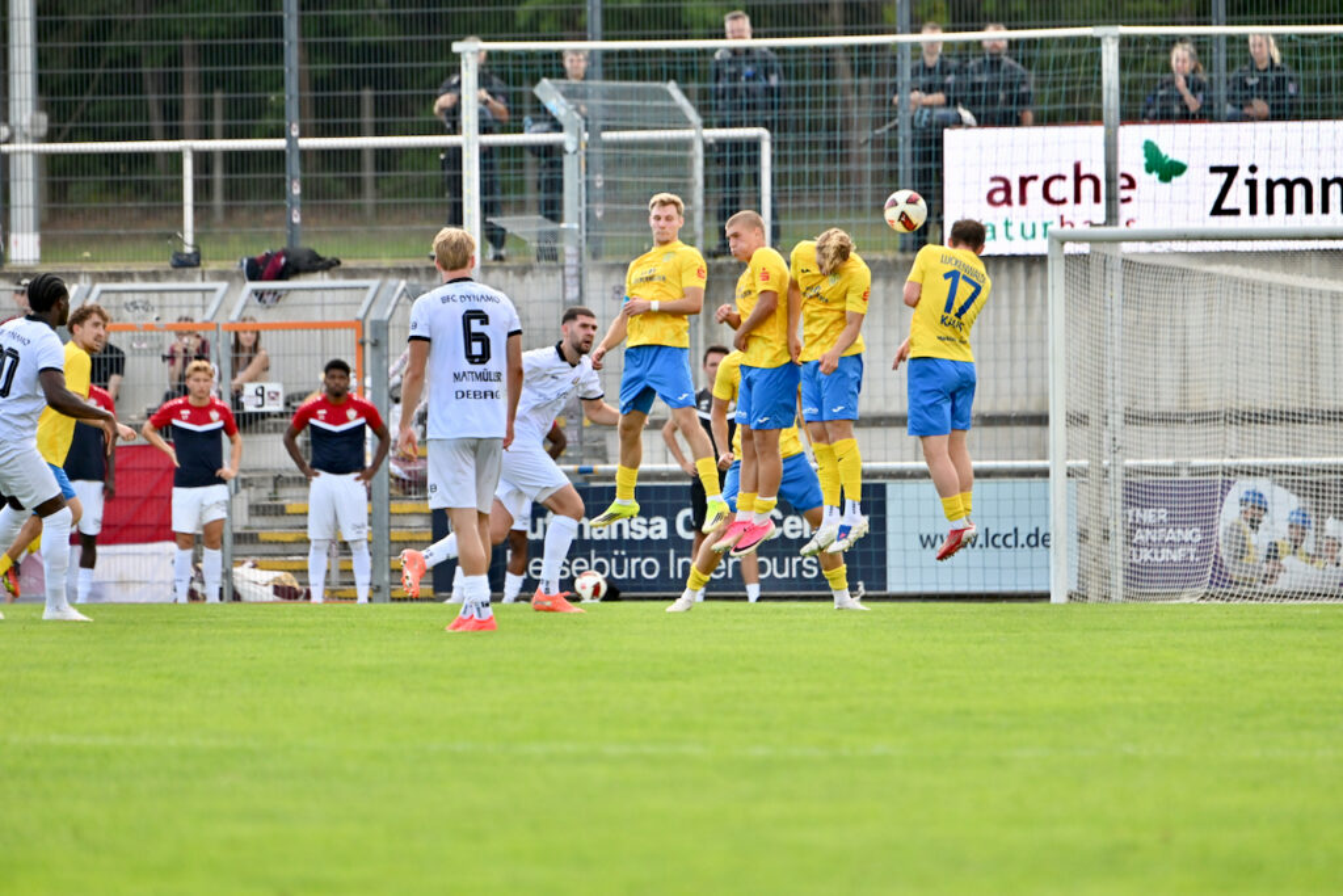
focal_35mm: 370
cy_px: 448
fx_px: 13804
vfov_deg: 3.7
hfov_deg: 5.6
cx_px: 672
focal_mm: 370
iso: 1100
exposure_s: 1/2000
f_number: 5.6
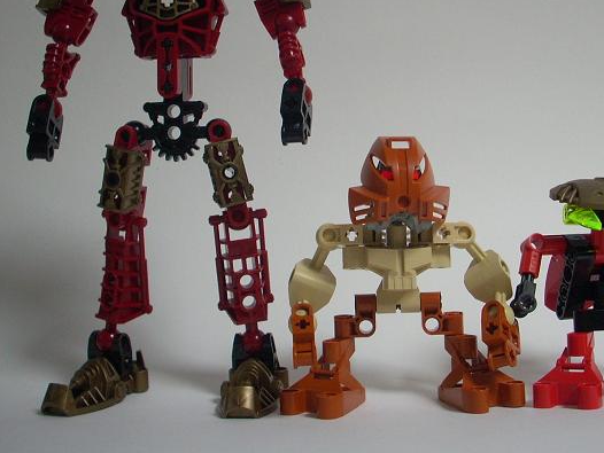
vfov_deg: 26.9
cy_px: 142
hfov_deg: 35.2
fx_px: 943
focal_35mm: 54
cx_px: 403
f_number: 2.8
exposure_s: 1/30
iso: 124
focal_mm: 6.2
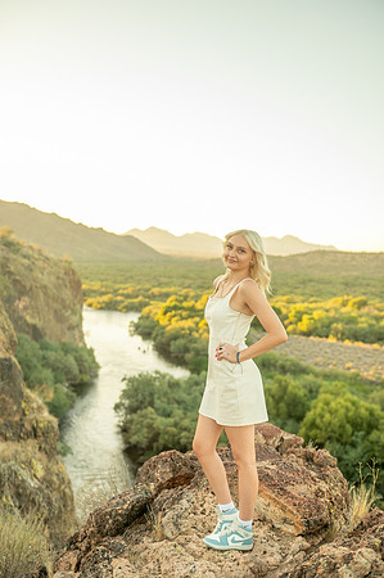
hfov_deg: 31.8
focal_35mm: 42
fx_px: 674
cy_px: 289
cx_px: 192
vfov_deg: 46.4
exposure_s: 1/640
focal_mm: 42
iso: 320
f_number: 2.8
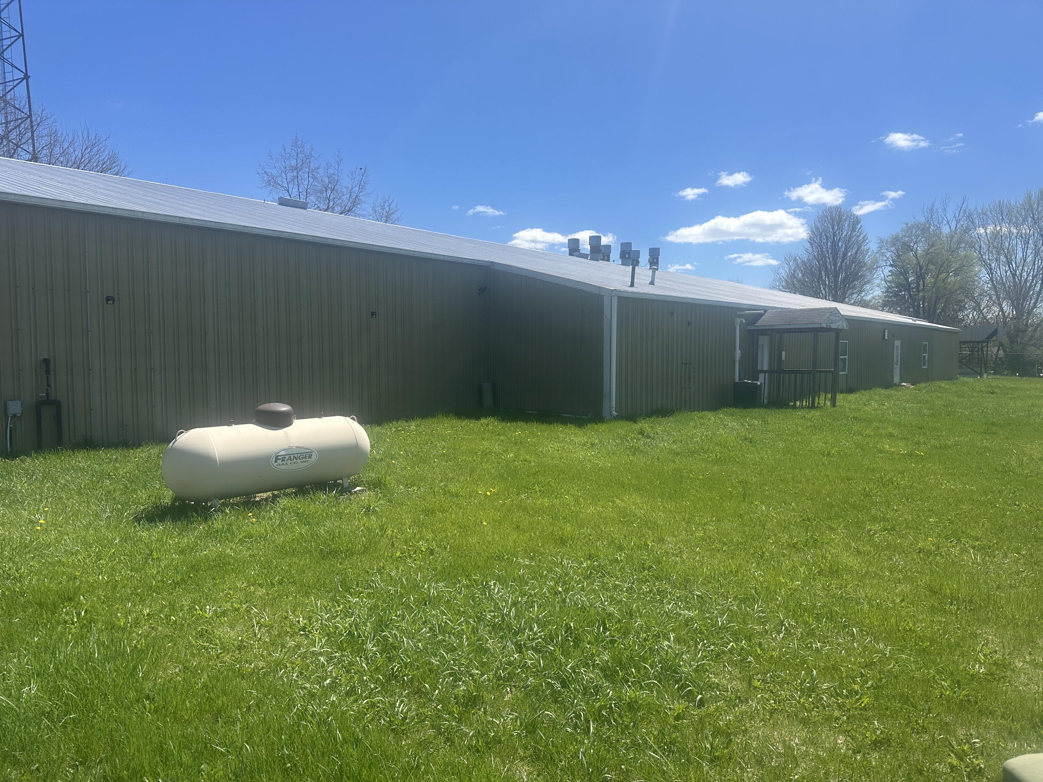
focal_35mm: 24
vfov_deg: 56.8
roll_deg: -0.1
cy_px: 391
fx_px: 723
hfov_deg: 71.6
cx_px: 522
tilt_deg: -3.6
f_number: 1.78
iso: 80
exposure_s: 1/5263
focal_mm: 6.86
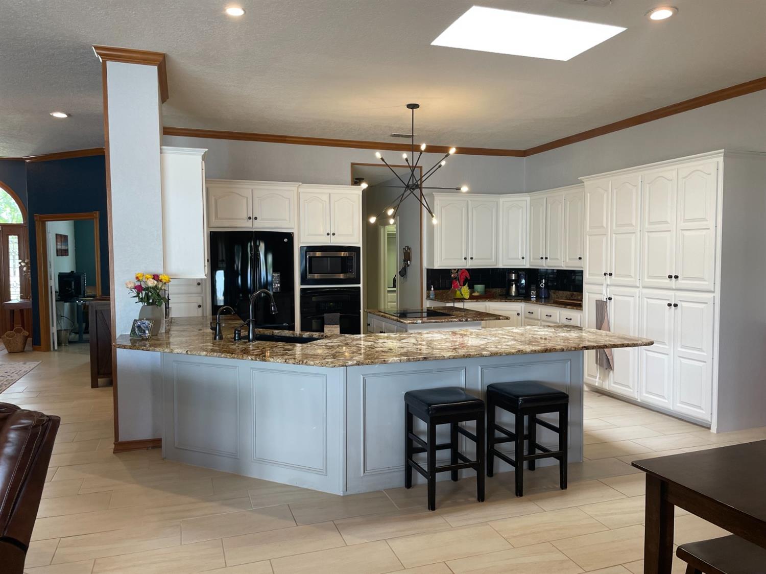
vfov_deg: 53.0
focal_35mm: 26
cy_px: 287
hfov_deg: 67.3
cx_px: 383
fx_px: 575
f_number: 1.6
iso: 64
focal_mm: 4.2
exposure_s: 1/60
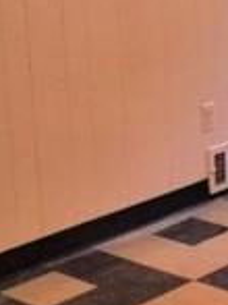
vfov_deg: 15.6
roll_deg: +0.0
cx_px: 363
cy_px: 124
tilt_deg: -13.8
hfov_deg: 11.2
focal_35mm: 126
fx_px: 1108
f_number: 2.2
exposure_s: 1/15
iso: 100
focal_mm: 4.15
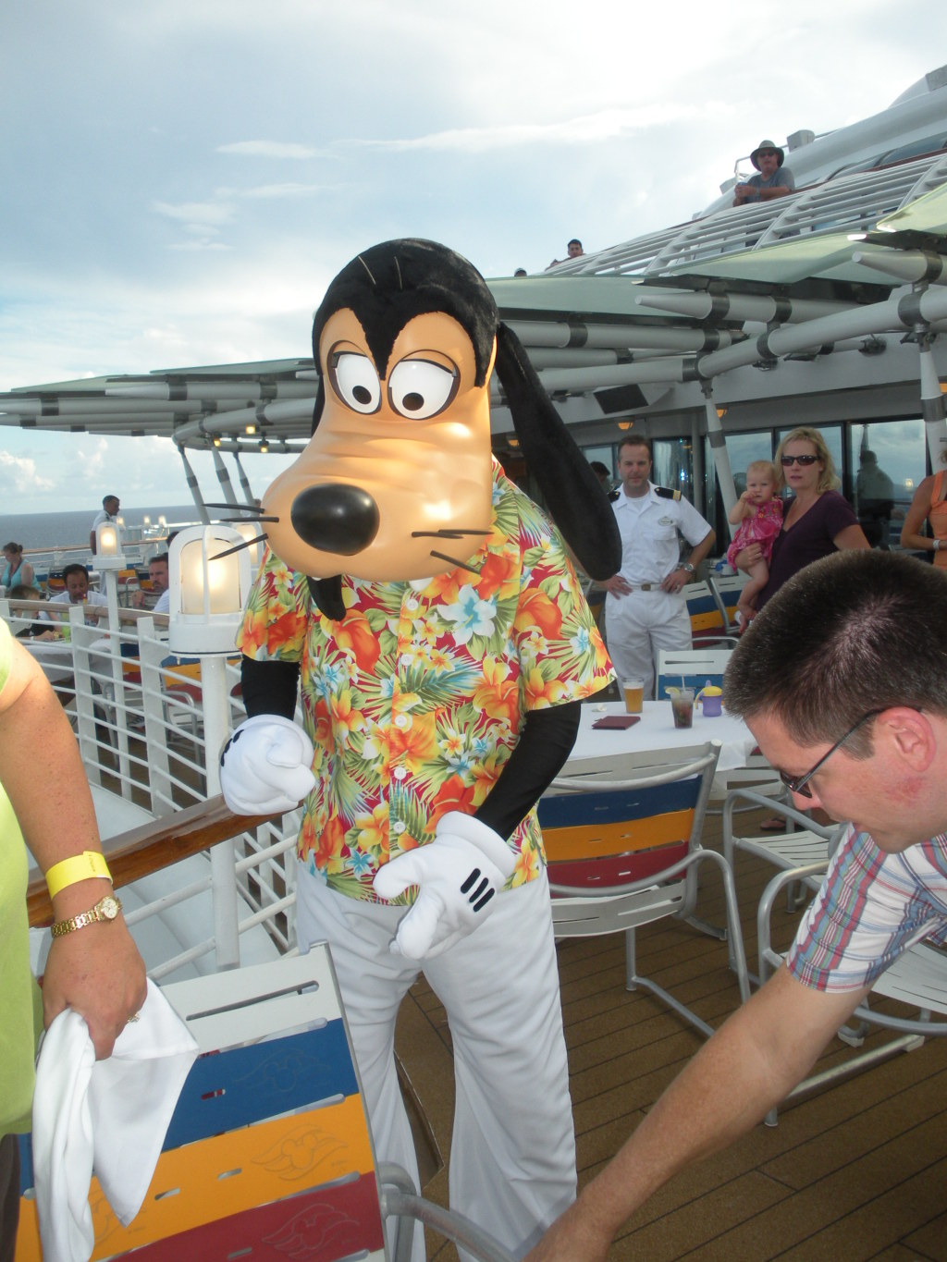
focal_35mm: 36
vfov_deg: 51.4
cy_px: 631
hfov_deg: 39.7
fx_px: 1313
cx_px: 474
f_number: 3.5
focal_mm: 6.3
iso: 88
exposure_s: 1/517
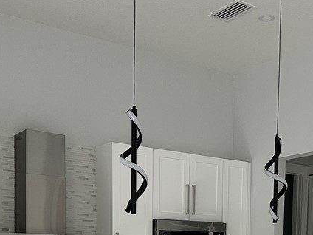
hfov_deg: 32.9
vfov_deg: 23.4
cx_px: 215
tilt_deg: -3.3
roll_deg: -1.4
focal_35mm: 58
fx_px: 524
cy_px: 269
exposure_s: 1/93
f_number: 1.78
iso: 250
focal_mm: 6.86
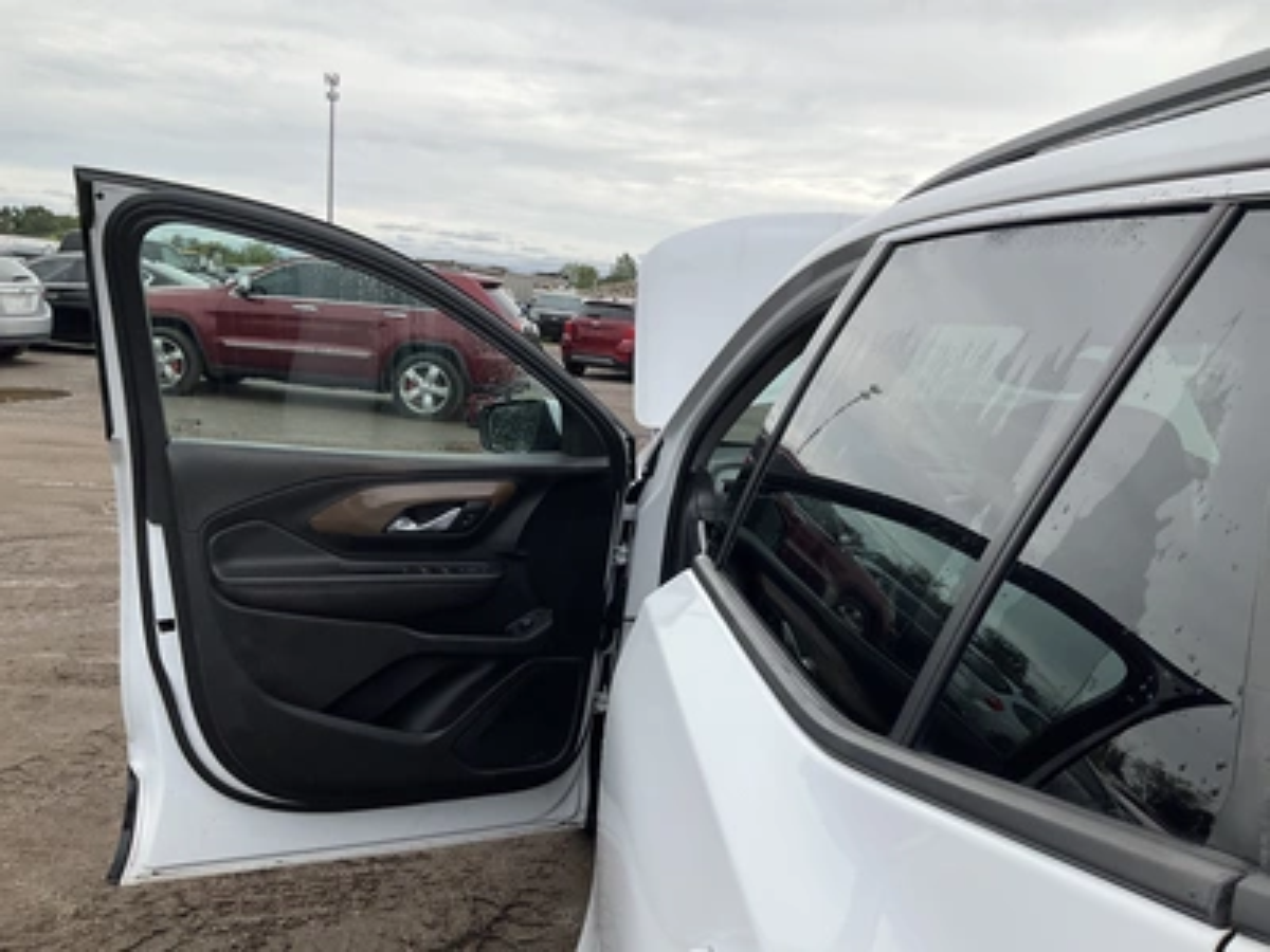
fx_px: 1064
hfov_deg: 61.7
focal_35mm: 29
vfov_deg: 48.2
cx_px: 635
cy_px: 476
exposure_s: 1/2141
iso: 25
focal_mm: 3
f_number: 1.8
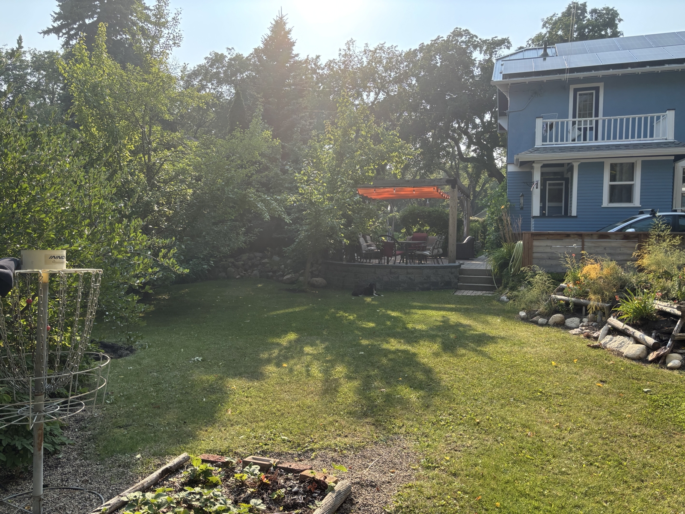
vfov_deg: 53.1
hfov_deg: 67.3
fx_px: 515
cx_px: 342
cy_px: 257
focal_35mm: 26
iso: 50
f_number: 1.6
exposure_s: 1/988
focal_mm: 5.96
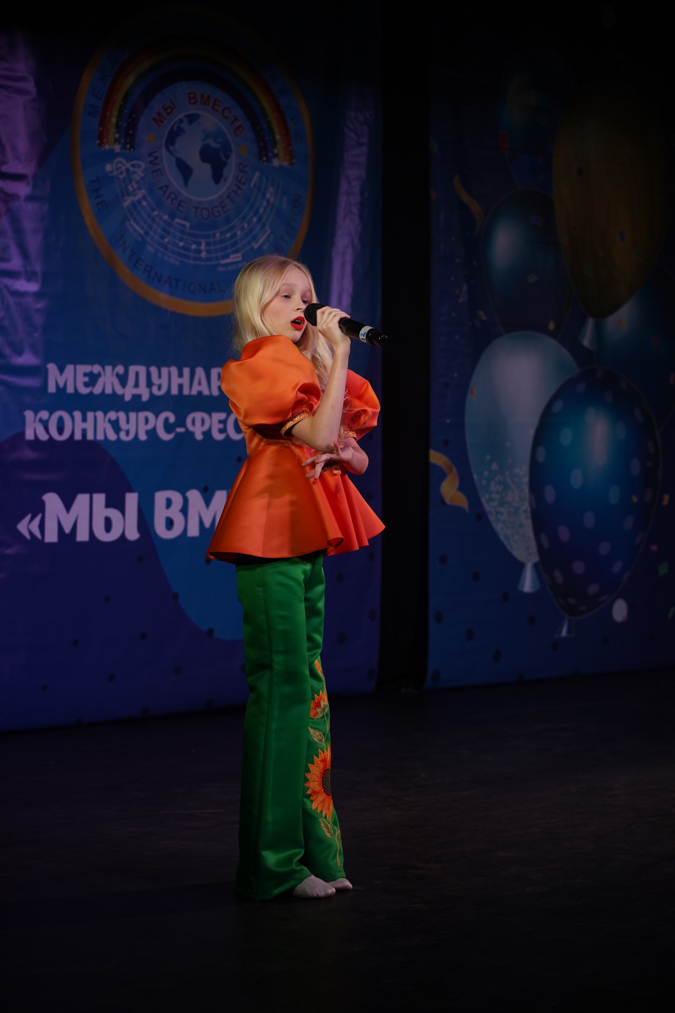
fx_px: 1969
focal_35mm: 70
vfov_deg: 28.8
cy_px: 506
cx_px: 338
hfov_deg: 19.5
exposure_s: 1/400
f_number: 4.5
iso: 1600
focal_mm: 70
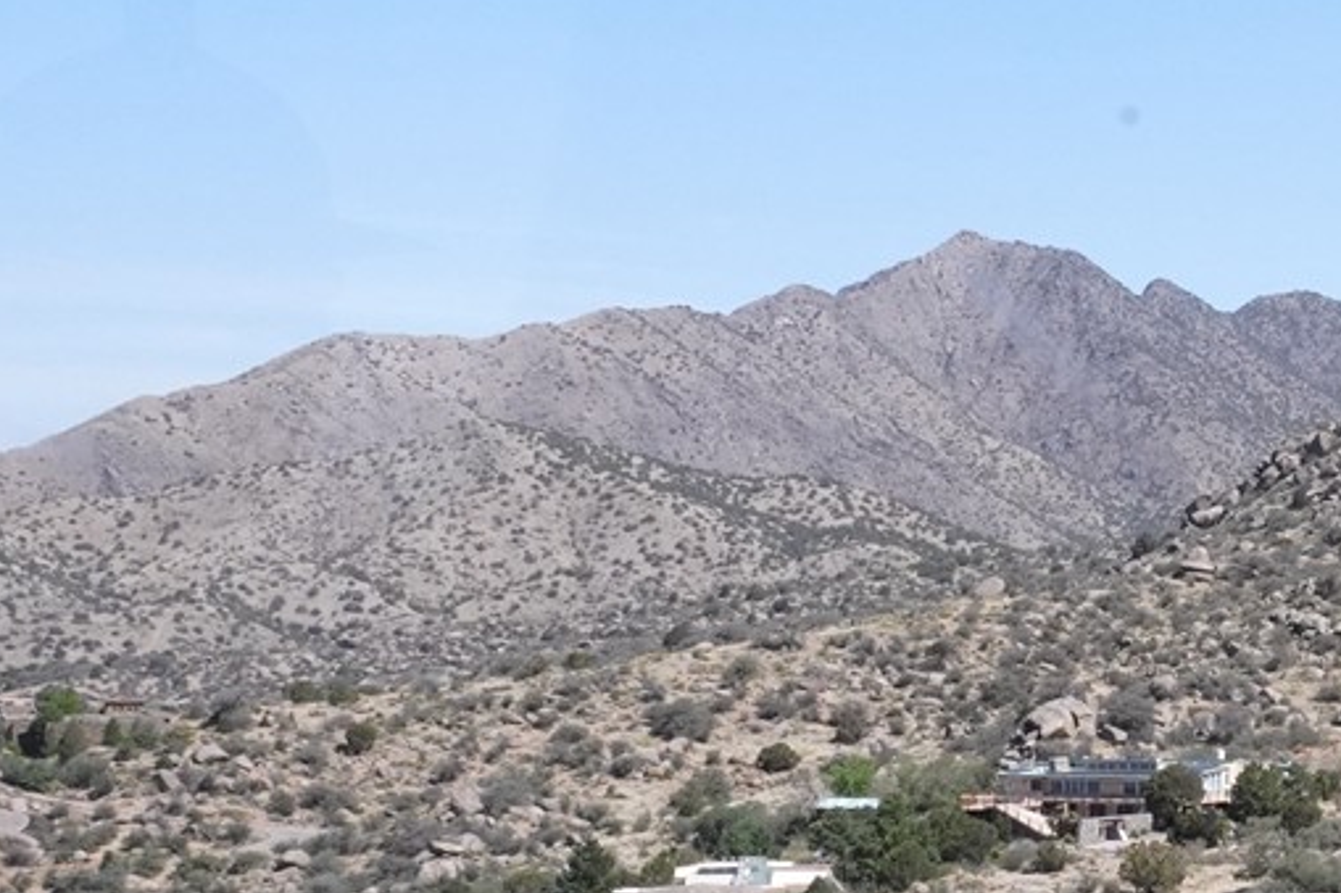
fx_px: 4245
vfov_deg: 11.9
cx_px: 2482
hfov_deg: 15.3
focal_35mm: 114
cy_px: 764
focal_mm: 29
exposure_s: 1/320
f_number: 22
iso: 2000
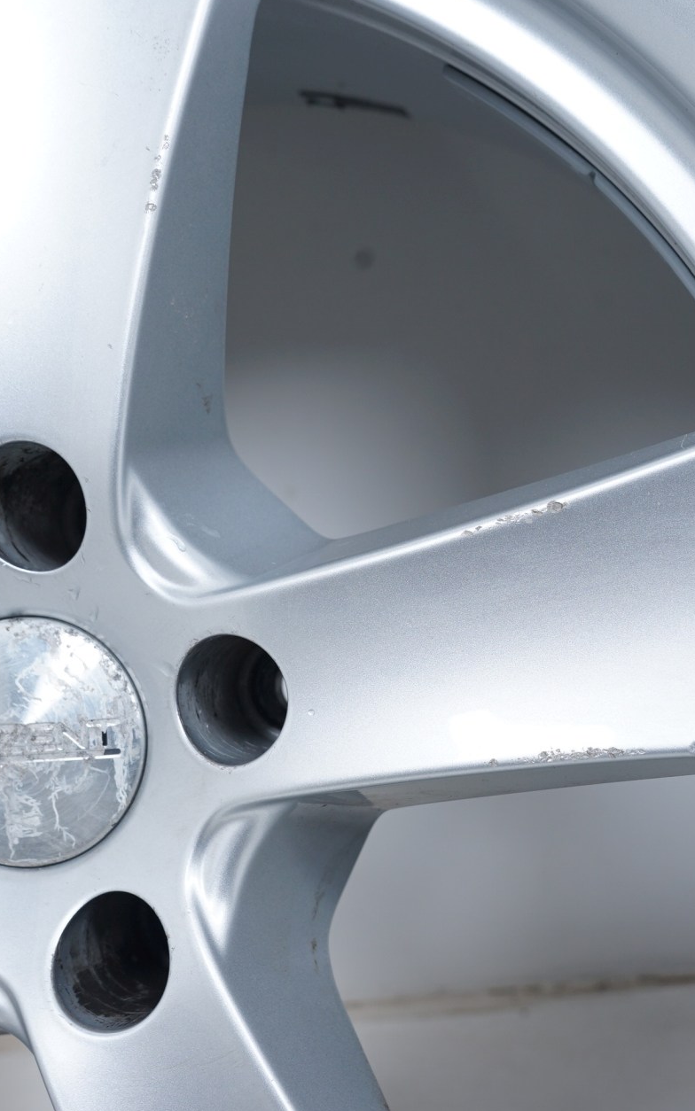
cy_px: 553
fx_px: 1606
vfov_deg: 38.2
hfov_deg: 24.2
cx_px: 490
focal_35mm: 53
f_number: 7.1
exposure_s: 1/100
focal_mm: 34
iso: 250
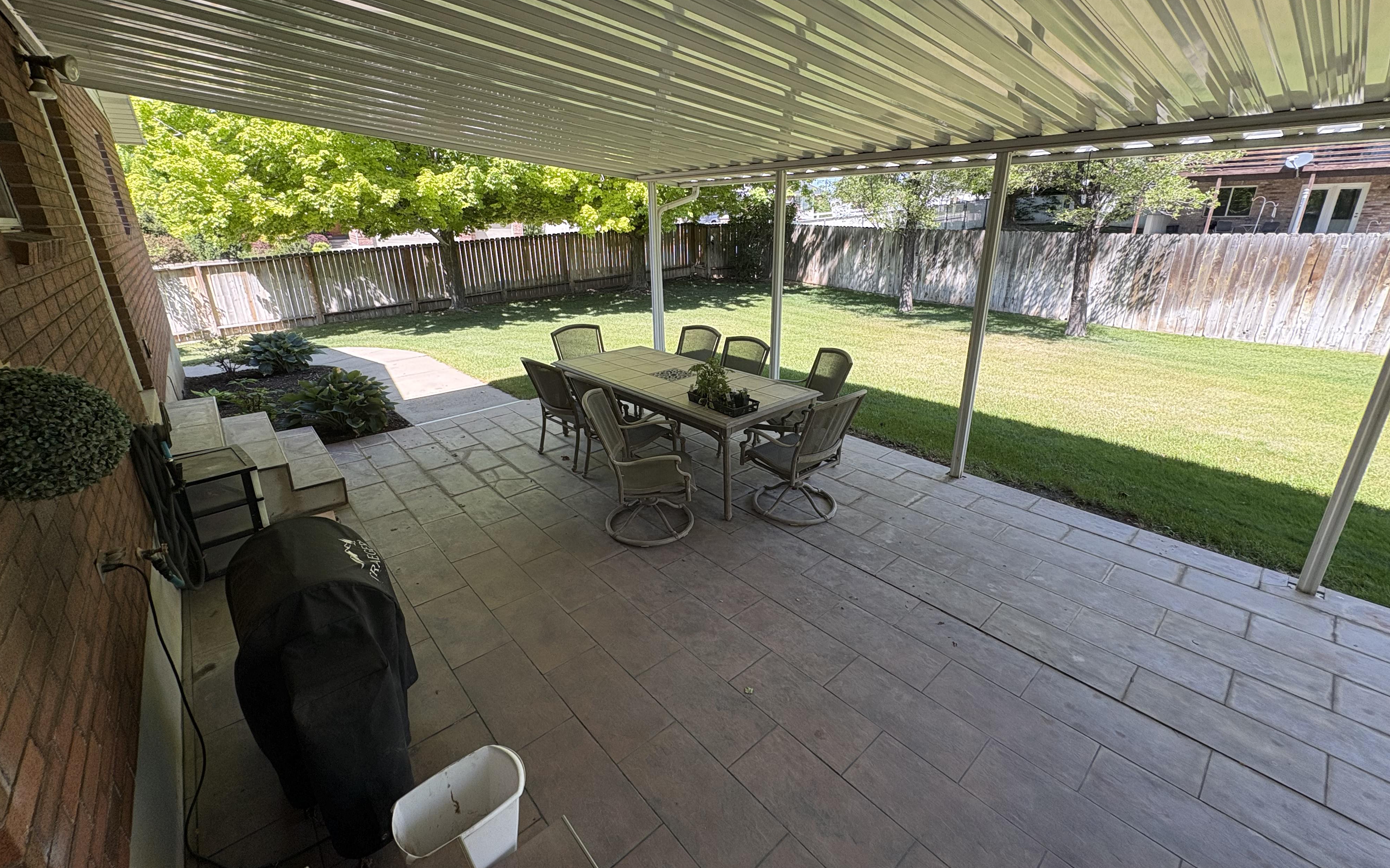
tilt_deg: -18.5
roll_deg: +0.2
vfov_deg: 74.7
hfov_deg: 101.5
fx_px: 568
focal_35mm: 15
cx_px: 695
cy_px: 399
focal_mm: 2.22
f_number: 2.2
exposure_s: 1/291
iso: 64
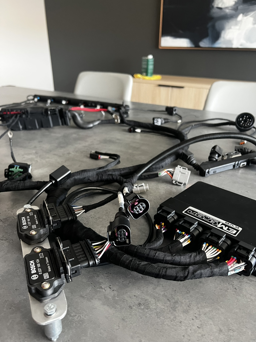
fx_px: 256
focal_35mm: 26
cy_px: 171
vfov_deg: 67.3
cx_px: 128
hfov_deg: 53.1
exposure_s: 1/60
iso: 320
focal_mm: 5.7
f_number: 1.5
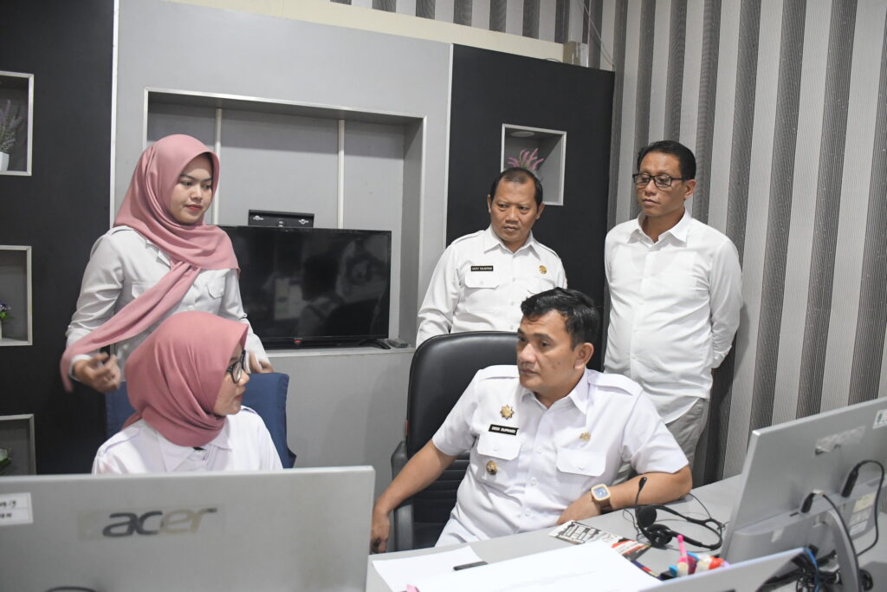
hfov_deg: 67.4
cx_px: 444
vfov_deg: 47.9
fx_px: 665
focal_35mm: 27
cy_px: 296
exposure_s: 1/60
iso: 3200
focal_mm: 18
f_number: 3.5
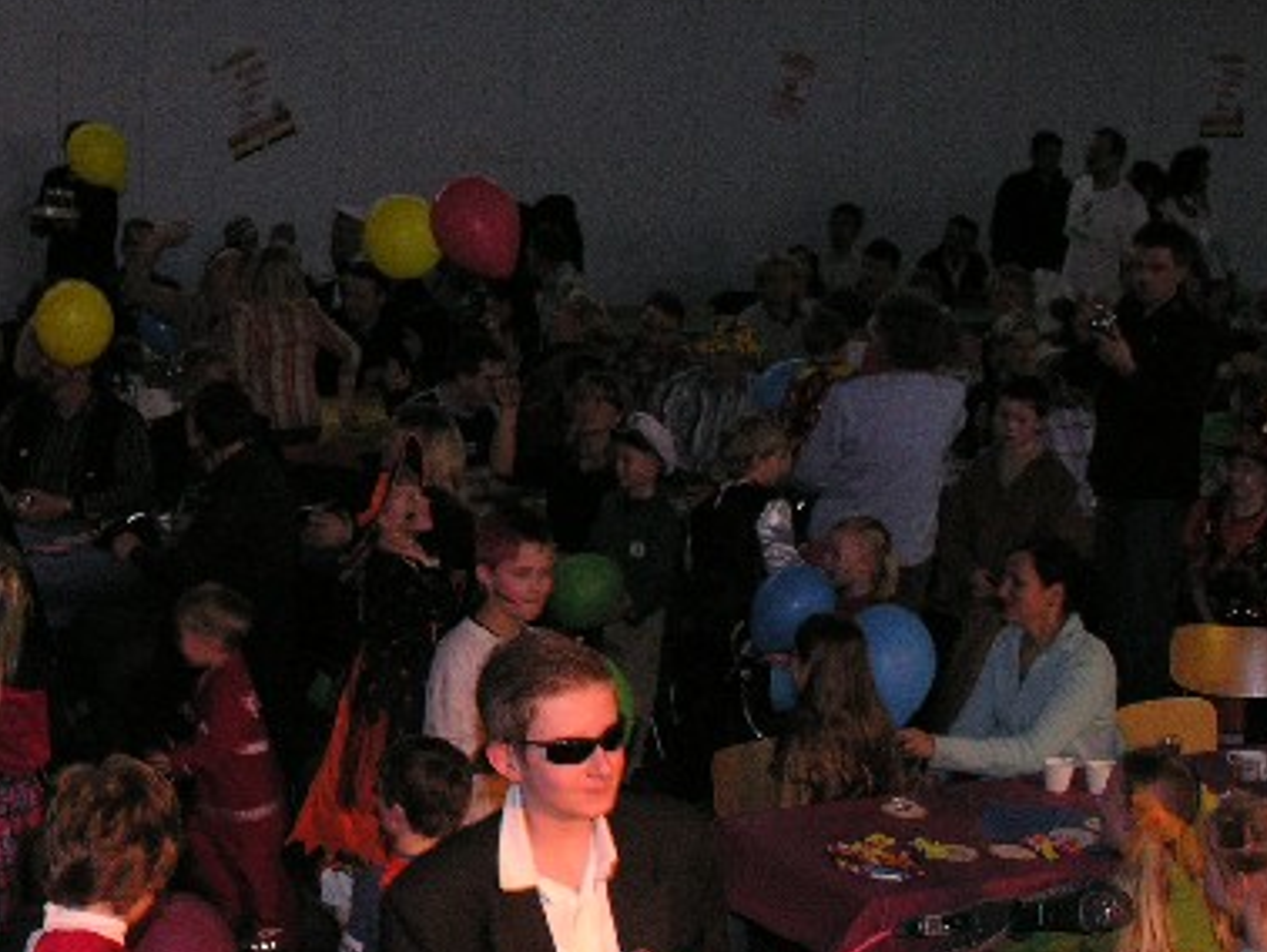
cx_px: 70
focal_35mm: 74
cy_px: 446
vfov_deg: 19.9
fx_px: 2710
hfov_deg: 25.3
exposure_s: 1/60.1
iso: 200
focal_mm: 8.9
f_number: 4
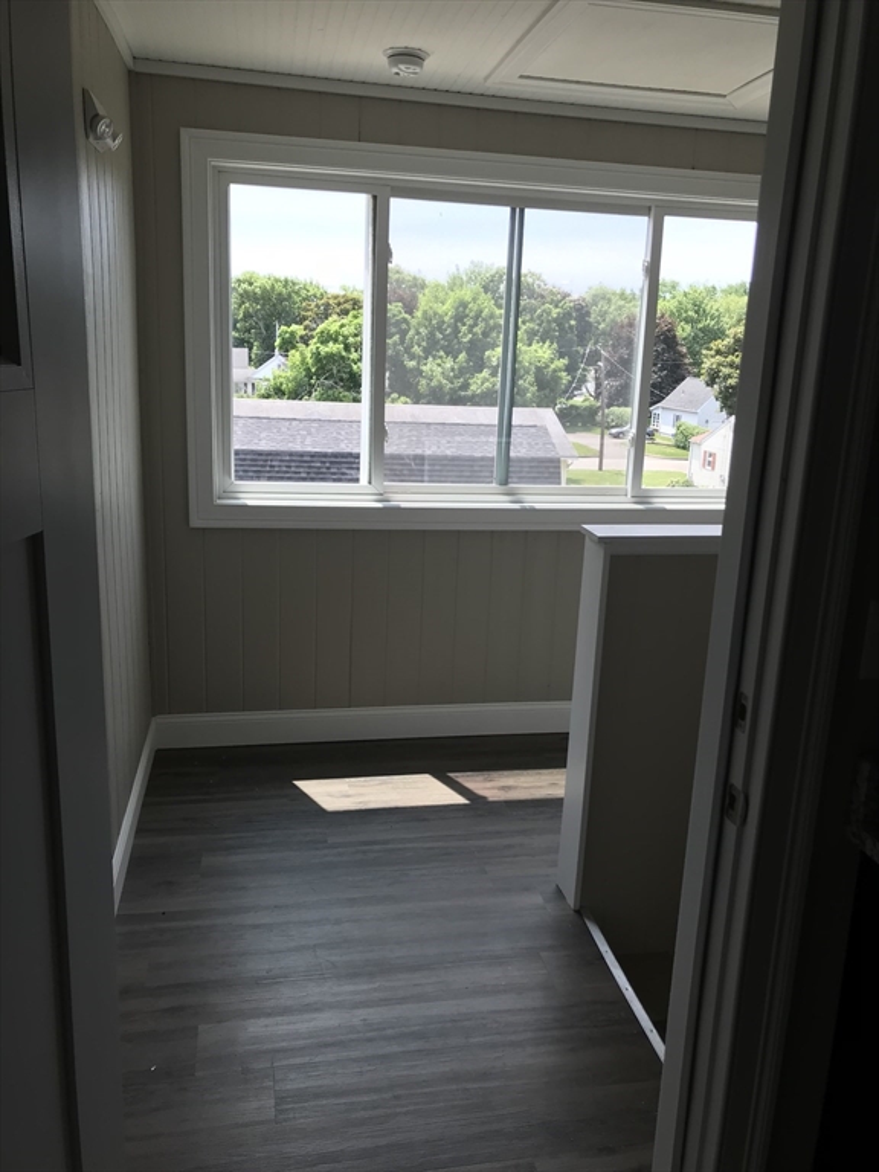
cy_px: 586
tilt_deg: -13.9
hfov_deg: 49.7
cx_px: 440
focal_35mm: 28
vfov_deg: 63.4
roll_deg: -4.2
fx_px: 948
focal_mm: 3.99
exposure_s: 1/212
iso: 20
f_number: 1.8
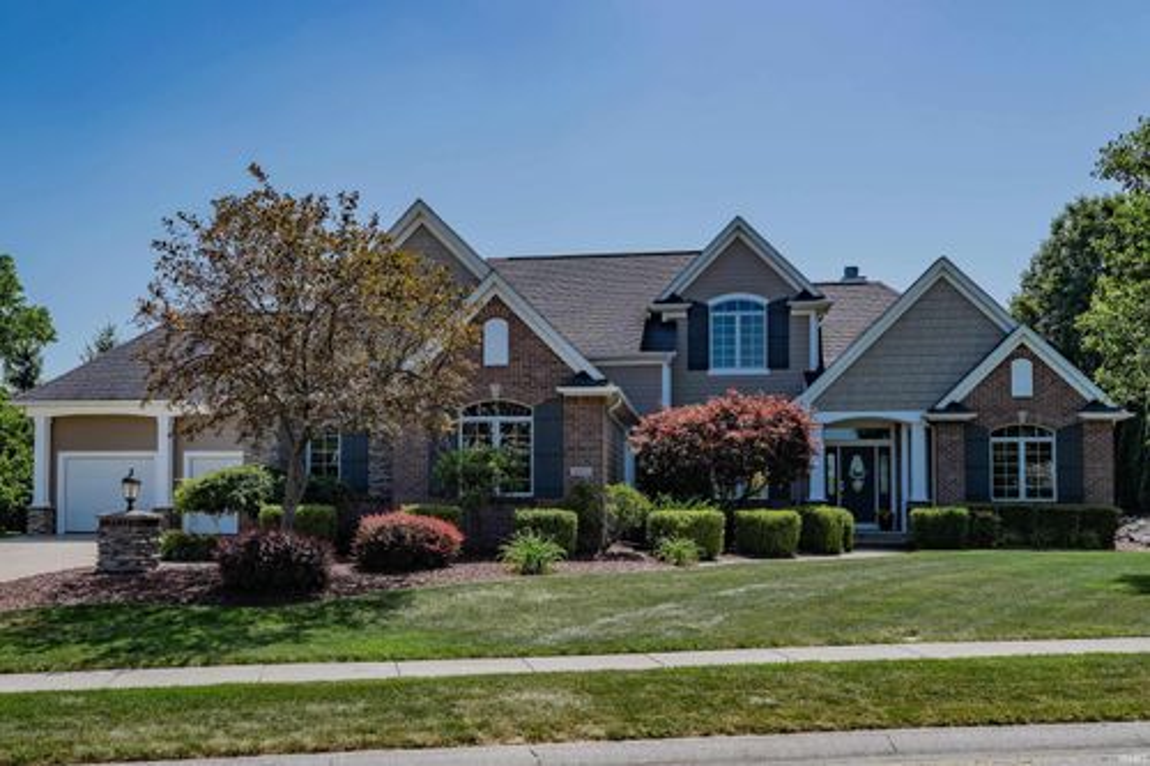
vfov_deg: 44.9
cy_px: 383
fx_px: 926
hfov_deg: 63.7
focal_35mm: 29
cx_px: 575
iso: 100
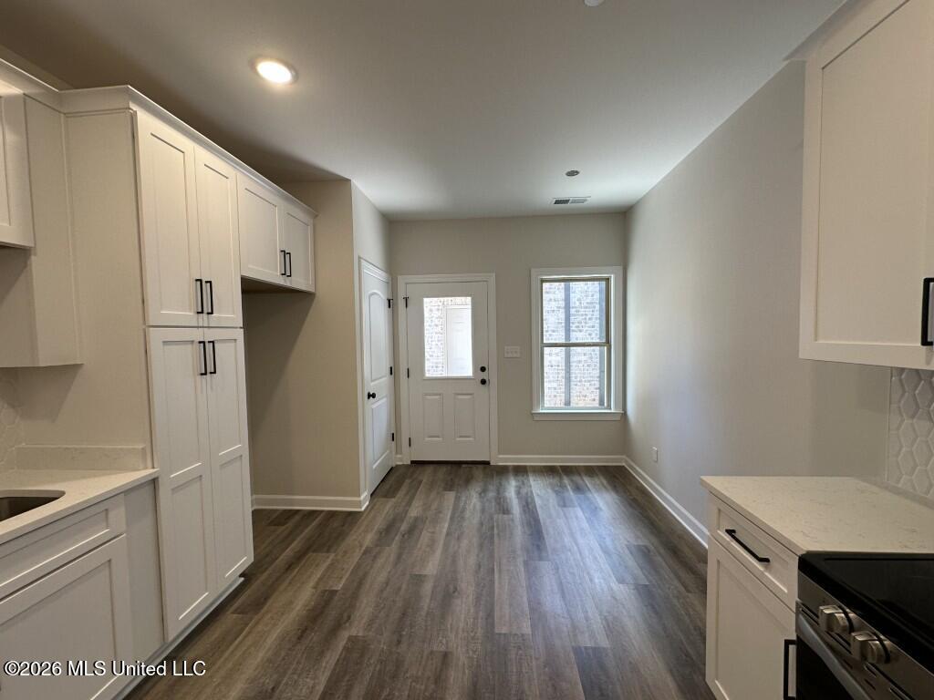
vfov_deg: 85.7
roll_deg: -0.1
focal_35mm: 14
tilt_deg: -3.5
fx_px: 378
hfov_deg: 102.1
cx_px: 467
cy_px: 350
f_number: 2.2
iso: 100
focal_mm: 2.22
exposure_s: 1/120
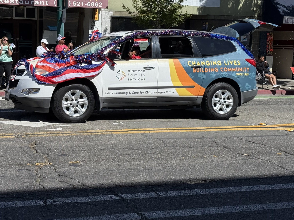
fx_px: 552
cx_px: 116
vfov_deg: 22.5
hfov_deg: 29.7
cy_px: 82
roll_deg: -1.1
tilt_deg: -4.7
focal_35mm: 65
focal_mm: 6.76
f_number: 1.78
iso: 64
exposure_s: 1/7874
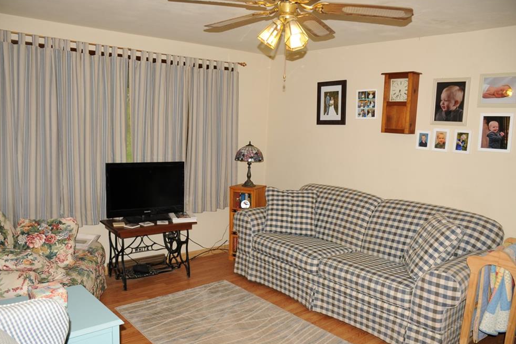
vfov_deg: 46.4
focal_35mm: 28
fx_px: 401
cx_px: 252
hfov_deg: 65.5
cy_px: 173
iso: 200
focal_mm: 18
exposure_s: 1/125
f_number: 4
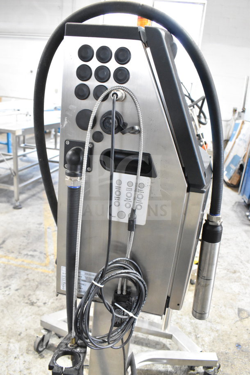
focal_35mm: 27
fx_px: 281
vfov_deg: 67.4
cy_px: 188
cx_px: 125
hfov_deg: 47.9
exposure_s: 1/160
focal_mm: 18
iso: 6400
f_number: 6.3
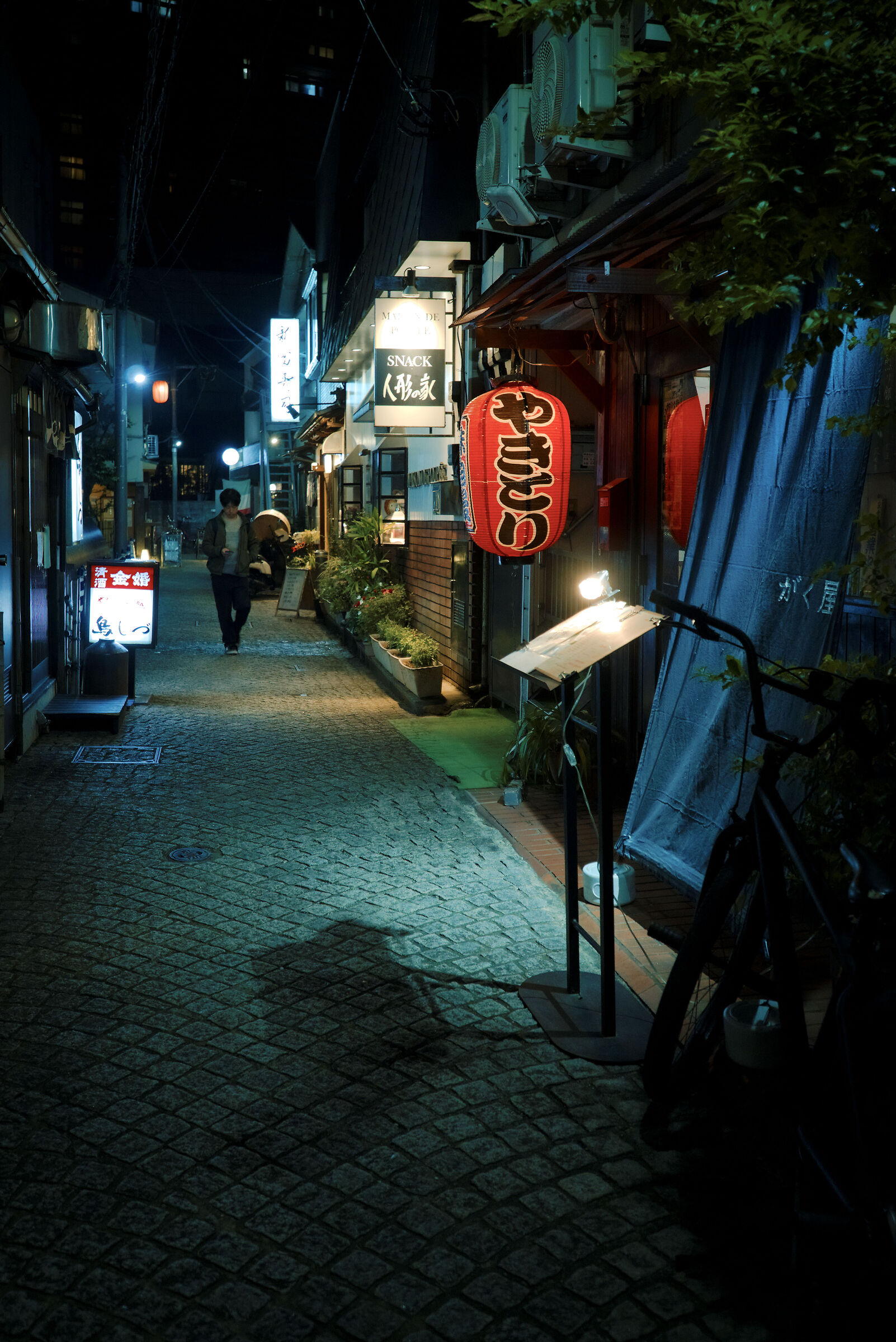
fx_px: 1119
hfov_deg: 43.6
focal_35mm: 30
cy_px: 671
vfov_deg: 61.9
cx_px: 448
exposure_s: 1/50
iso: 800
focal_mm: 20
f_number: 2.8
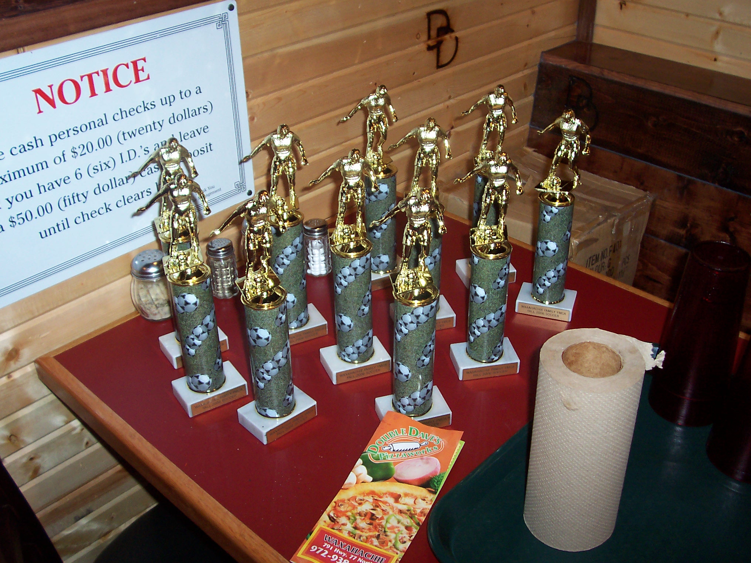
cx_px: 376
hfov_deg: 50.1
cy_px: 282
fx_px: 803
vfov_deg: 38.7
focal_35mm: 37
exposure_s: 1/60
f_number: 2.8
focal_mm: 5.6
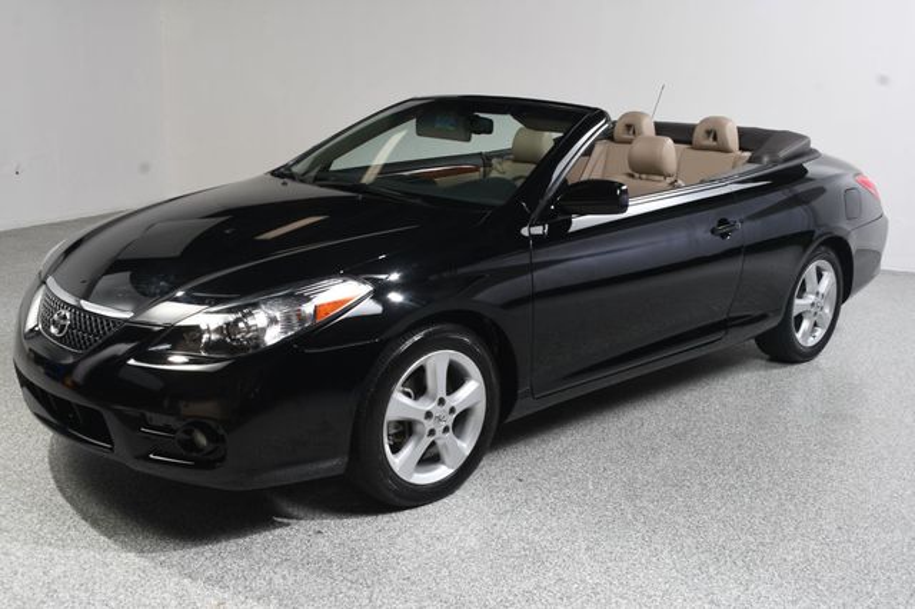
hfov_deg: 53.2
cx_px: 458
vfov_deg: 36.8
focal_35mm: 36
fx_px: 914
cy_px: 304
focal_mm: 24
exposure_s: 1/160
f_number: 10
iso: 100
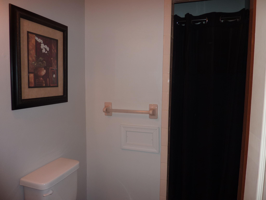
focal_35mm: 25
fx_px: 192
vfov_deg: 54.9
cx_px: 133
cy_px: 100
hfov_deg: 69.4
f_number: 3.3
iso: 100
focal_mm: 4.1
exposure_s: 1/30
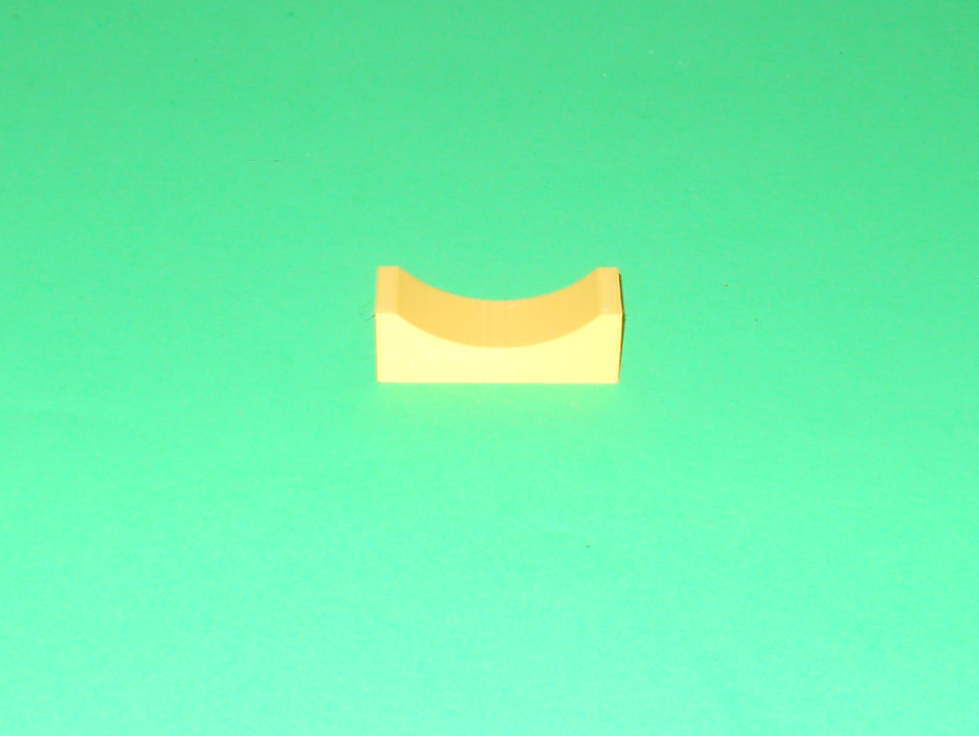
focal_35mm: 28
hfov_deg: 63.4
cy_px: 368
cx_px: 490
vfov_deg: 49.8
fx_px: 792
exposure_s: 1/25
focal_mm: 5
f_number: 2.7
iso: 80
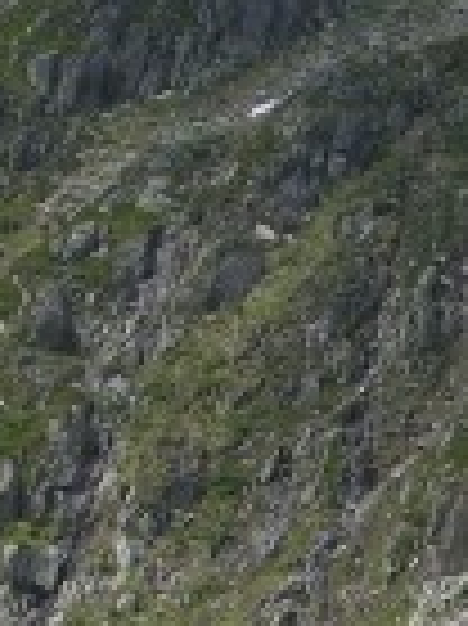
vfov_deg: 9.9
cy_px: 892
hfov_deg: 7.6
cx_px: 540
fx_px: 3502
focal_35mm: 194
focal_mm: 8.9
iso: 50
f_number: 7.1
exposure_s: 1/190
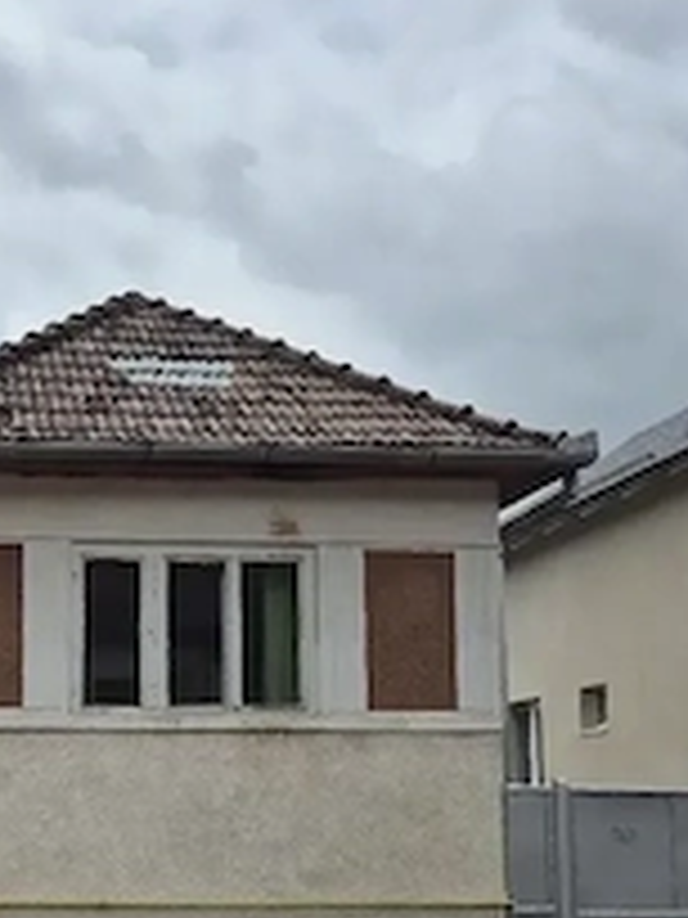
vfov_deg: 40.4
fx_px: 1193
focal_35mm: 45
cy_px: 734
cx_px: 36
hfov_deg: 30.4
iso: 25
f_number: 1.8
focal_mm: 5.4
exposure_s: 1/5000
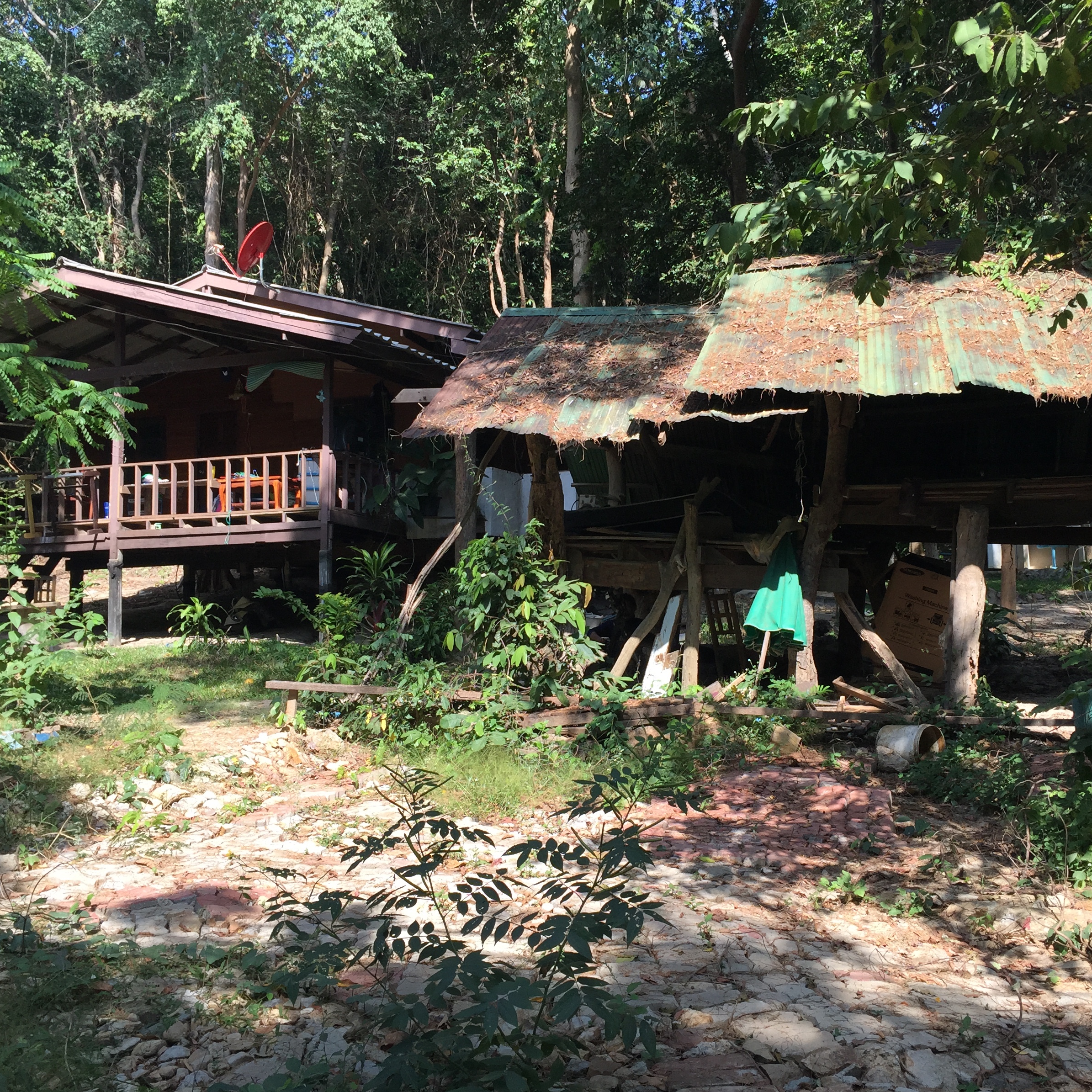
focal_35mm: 35
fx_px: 1249
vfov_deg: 47.2
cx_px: 616
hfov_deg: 47.1
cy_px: 556
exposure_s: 1/694
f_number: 2.2
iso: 32
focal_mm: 4.15
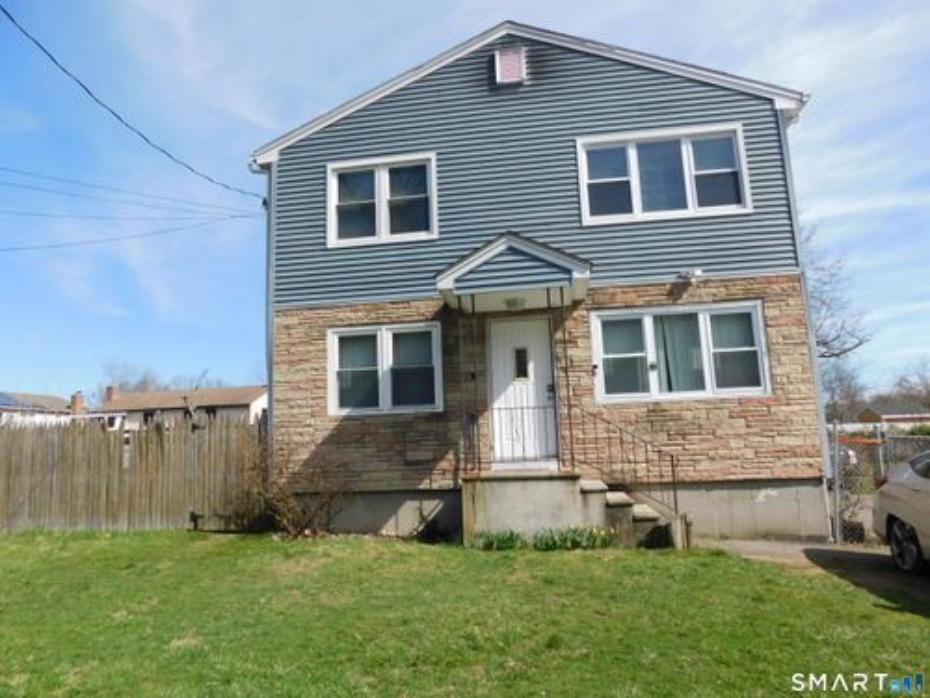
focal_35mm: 23
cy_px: 349
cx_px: 465
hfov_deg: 73.9
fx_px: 618
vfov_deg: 58.9
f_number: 6
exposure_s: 1/400
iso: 125
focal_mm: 4
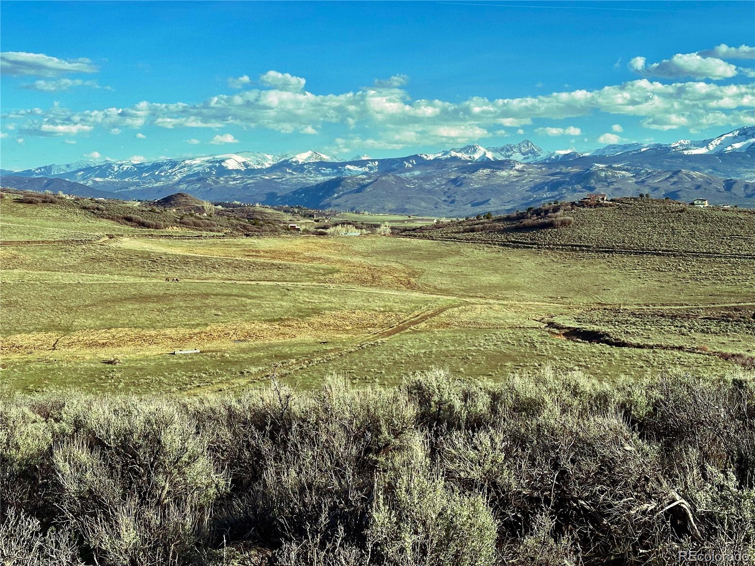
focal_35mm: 48
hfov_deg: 39.7
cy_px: 283
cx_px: 378
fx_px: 1047
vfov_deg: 30.3
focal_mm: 6.86
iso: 64
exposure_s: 1/3058
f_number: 1.78
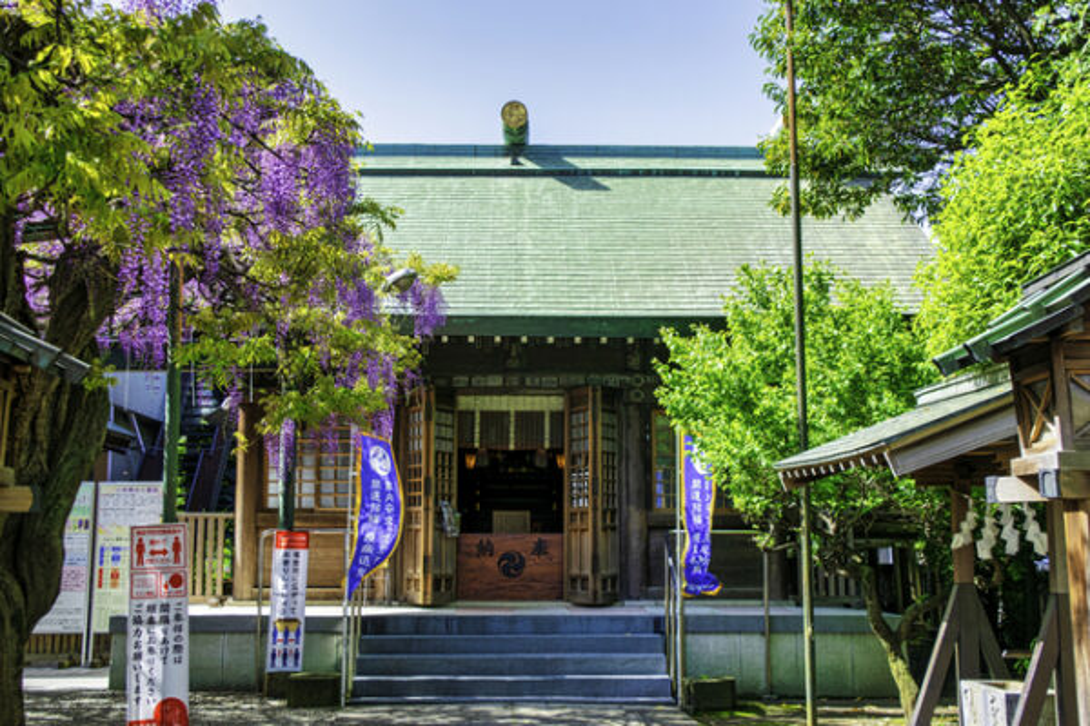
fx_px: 1408
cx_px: 545
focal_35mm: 46
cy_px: 363
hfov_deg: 42.3
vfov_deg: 28.9
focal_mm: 31
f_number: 6.3
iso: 100
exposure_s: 1/160
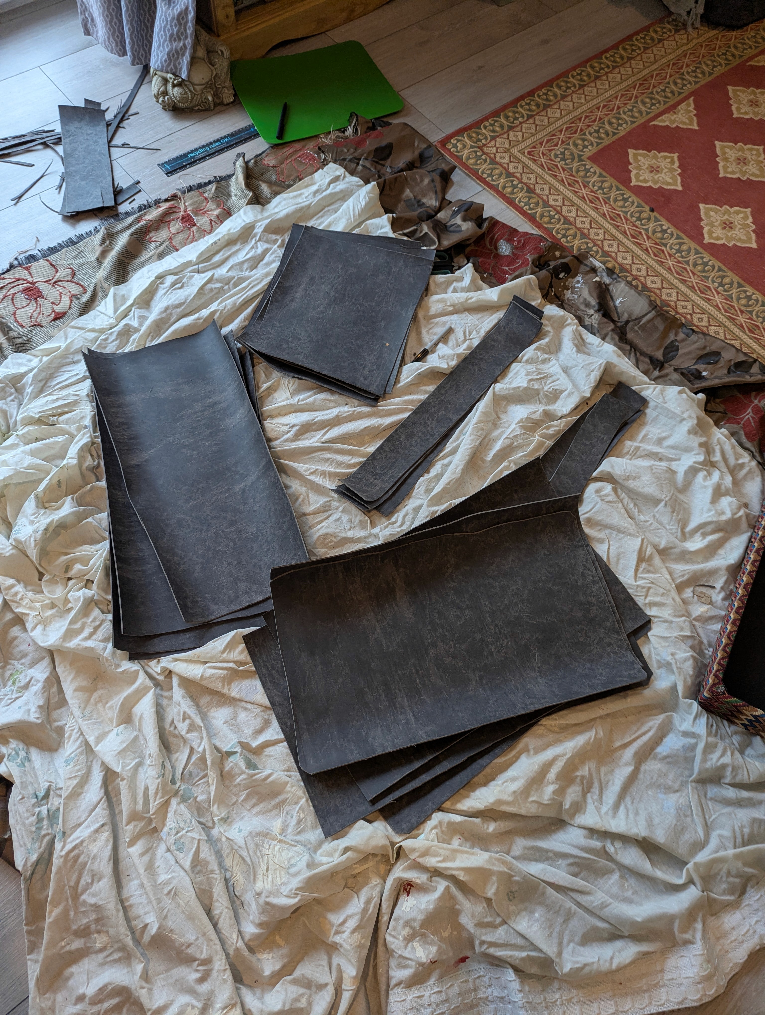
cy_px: 508
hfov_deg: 56.9
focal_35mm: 24
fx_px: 705
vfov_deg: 71.5
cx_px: 382
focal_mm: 6.81
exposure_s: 1/117
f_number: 1.85
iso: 90
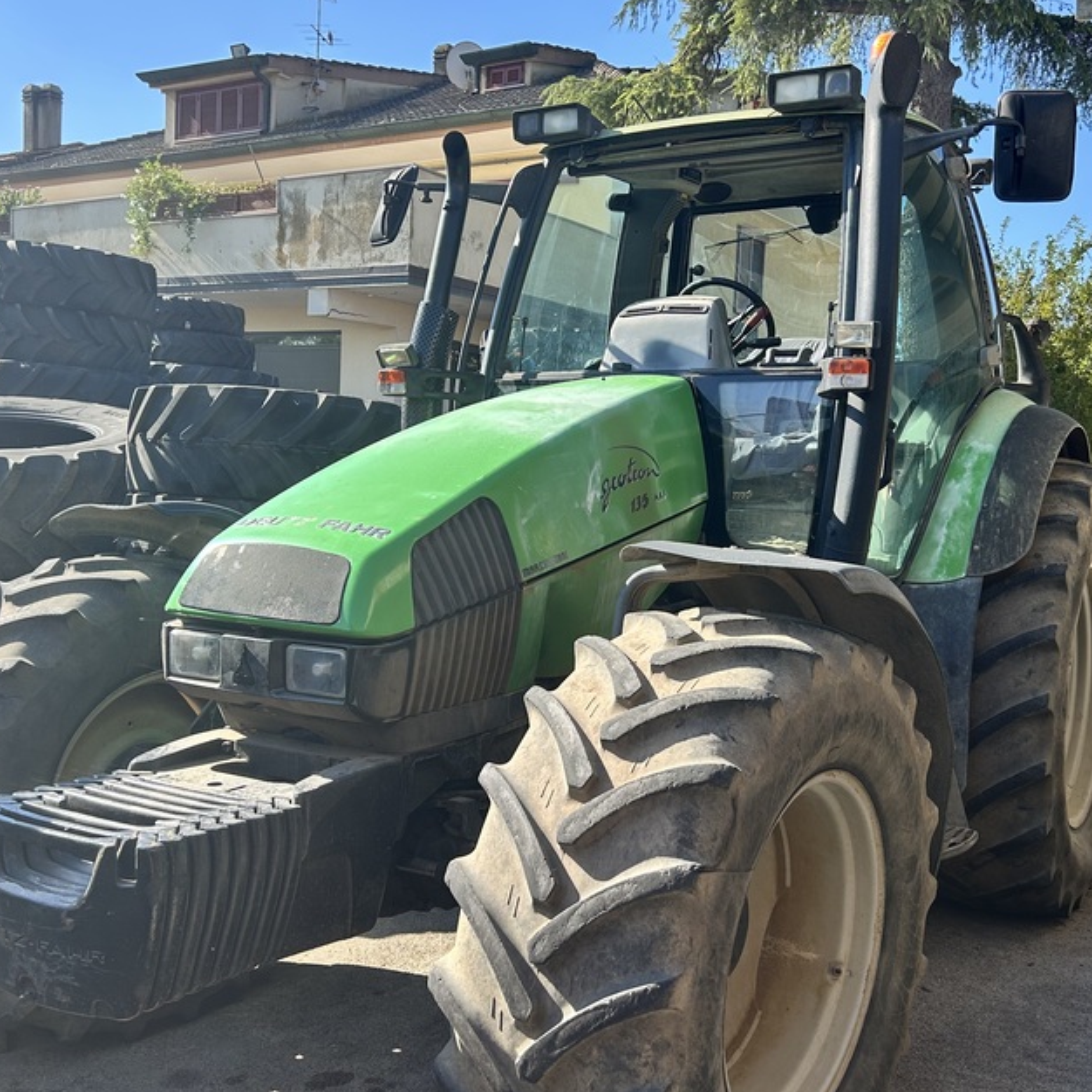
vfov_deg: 44.9
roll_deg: -2.6
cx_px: 577
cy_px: 565
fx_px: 1321
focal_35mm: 37
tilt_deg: -3.6
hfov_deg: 44.9
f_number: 1.5
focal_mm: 5.7
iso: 50
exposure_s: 1/1326
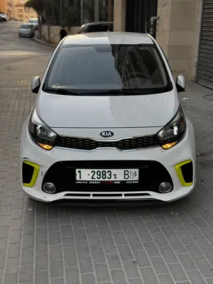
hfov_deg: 30.3
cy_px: 142
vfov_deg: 39.7
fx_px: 394
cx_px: 106
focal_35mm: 48
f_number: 1.78
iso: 50
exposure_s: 1/121
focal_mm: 6.76
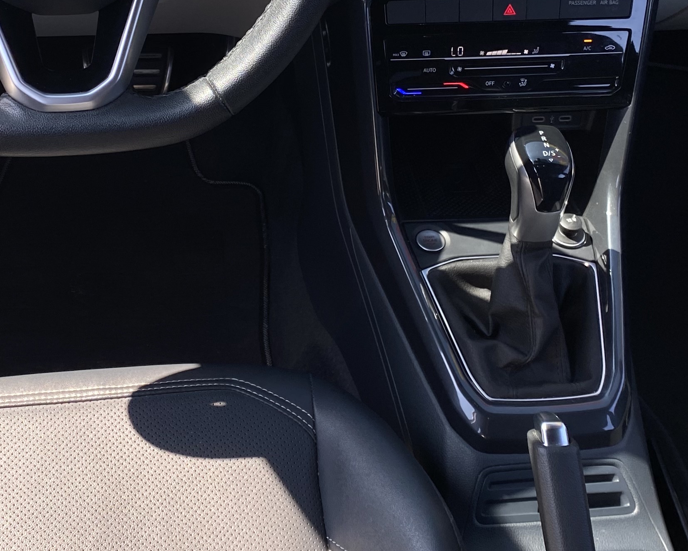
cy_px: 73
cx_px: 226
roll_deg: -3.1
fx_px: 1262
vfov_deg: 24.0
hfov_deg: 30.2
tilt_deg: -40.9
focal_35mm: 62
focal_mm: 4.25
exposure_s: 1/190
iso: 32
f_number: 1.8
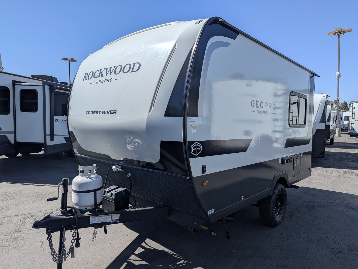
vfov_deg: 56.9
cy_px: 134
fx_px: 249
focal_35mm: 24
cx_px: 179
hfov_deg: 71.5
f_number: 1.85
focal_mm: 6.81
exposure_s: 1/3236
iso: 49
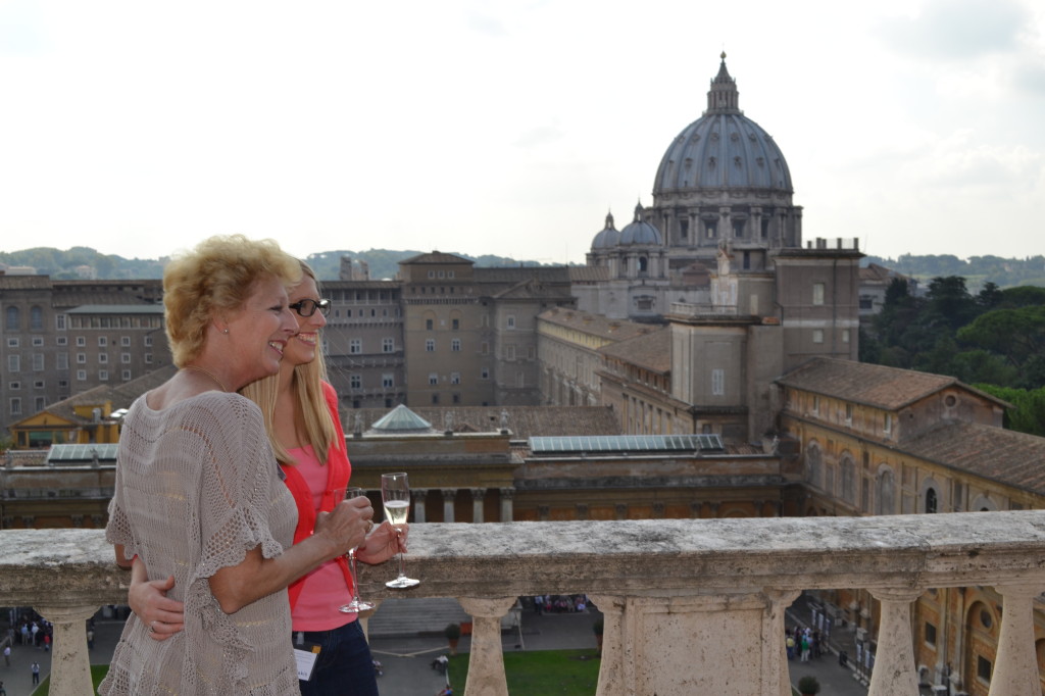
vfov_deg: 31.9
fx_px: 1219
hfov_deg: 46.4
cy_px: 348
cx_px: 522
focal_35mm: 42
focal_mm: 28
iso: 100
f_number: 8
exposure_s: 1/200
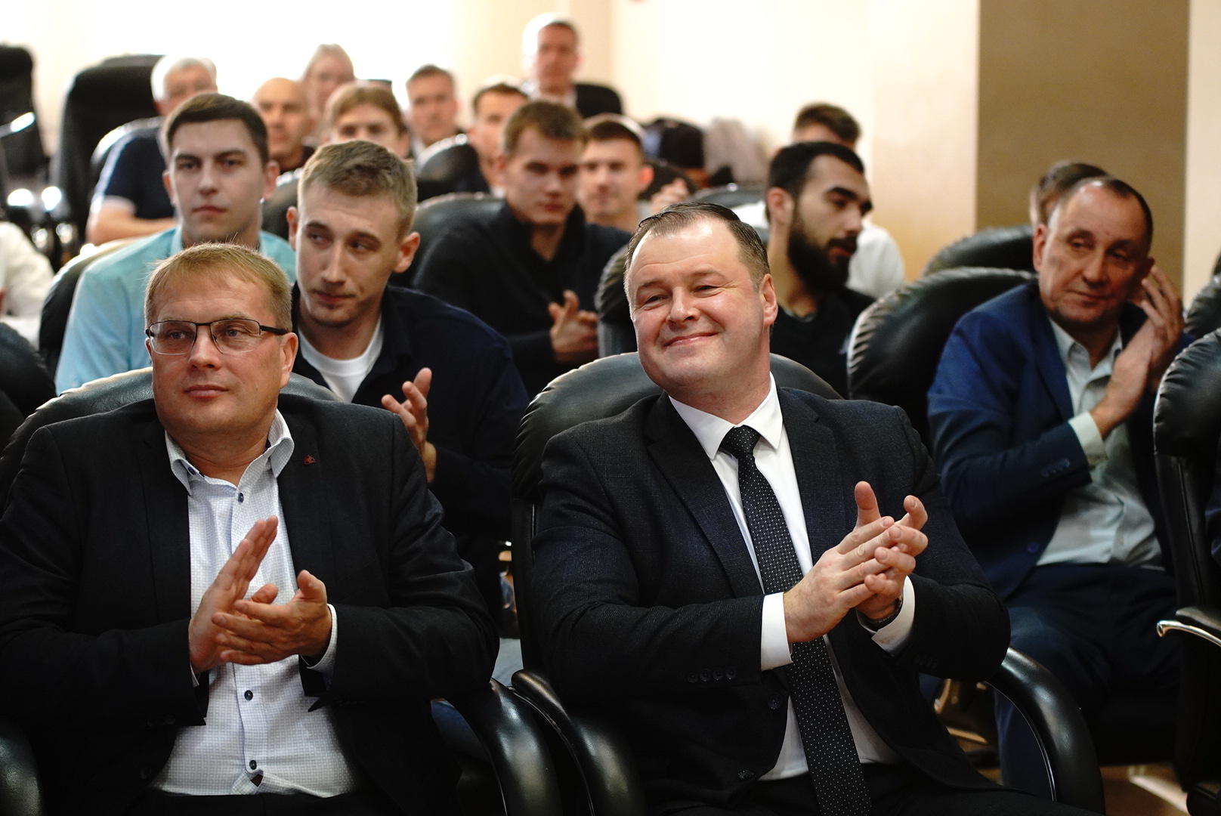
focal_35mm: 105
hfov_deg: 19.4
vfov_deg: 13.1
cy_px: 408
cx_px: 610
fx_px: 3564
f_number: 2.8
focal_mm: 70
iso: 2000
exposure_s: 1/250
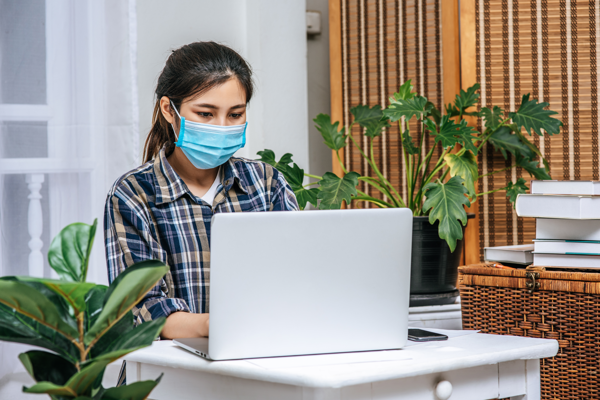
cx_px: 300
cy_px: 200
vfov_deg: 16.1
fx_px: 1417
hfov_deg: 23.9
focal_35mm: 85
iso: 200
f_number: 4
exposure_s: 1/200
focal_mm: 85
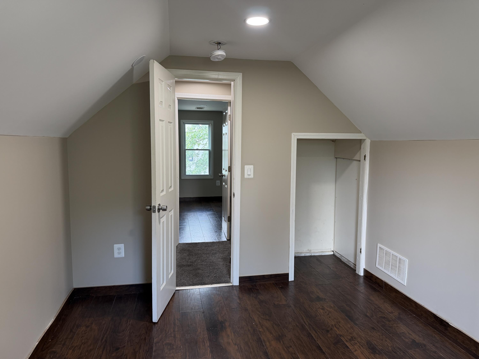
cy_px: 180
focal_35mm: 24
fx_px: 332
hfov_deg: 71.6
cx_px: 240
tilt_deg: -6.1
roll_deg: +0.2
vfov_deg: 56.8
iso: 160
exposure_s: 1/60
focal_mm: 6.76
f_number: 1.78
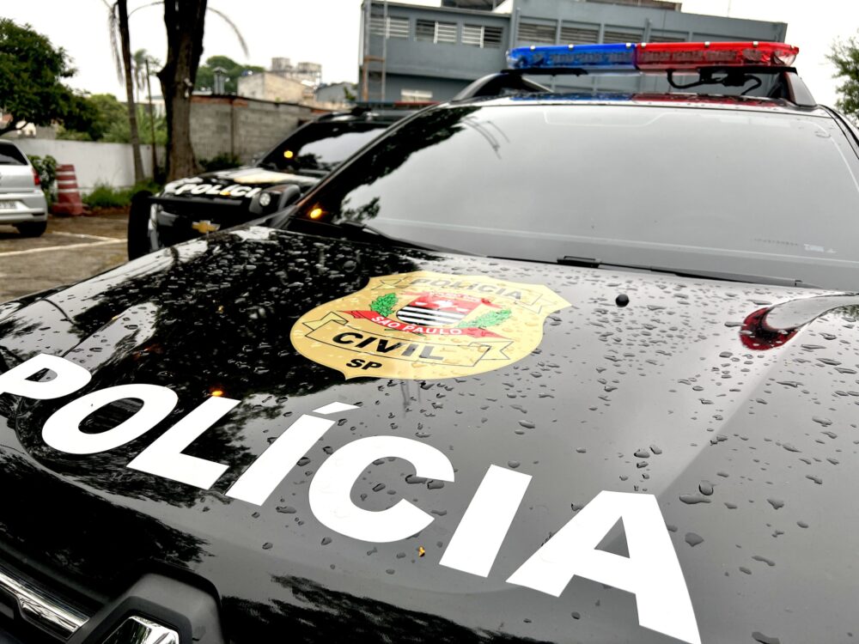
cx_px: 430
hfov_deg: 67.3
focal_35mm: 26
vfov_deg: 53.1
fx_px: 645
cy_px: 322
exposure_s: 1/450
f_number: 1.5
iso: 50
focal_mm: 5.7
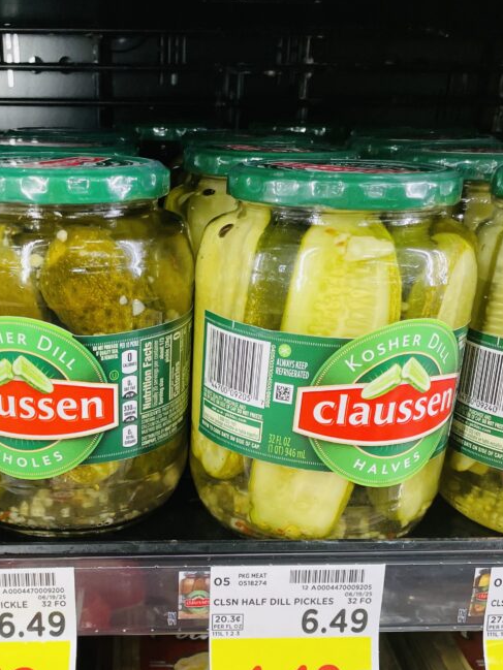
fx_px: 794
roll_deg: -0.1
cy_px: 491
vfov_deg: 44.4
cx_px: 149
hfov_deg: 34.7
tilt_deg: -26.9
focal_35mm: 41
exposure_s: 1/120
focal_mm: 4.2
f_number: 1.6
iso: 100
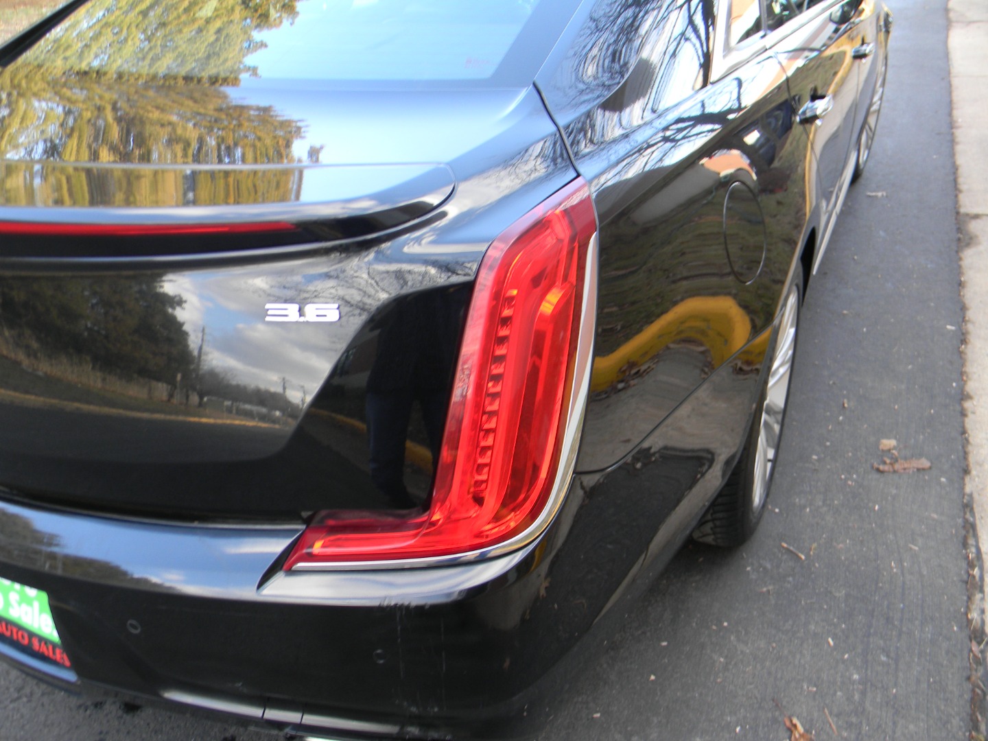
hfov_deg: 63.4
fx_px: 799
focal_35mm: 28
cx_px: 494
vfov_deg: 49.7
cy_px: 370
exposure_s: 1/30
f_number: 3.5
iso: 81
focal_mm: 5
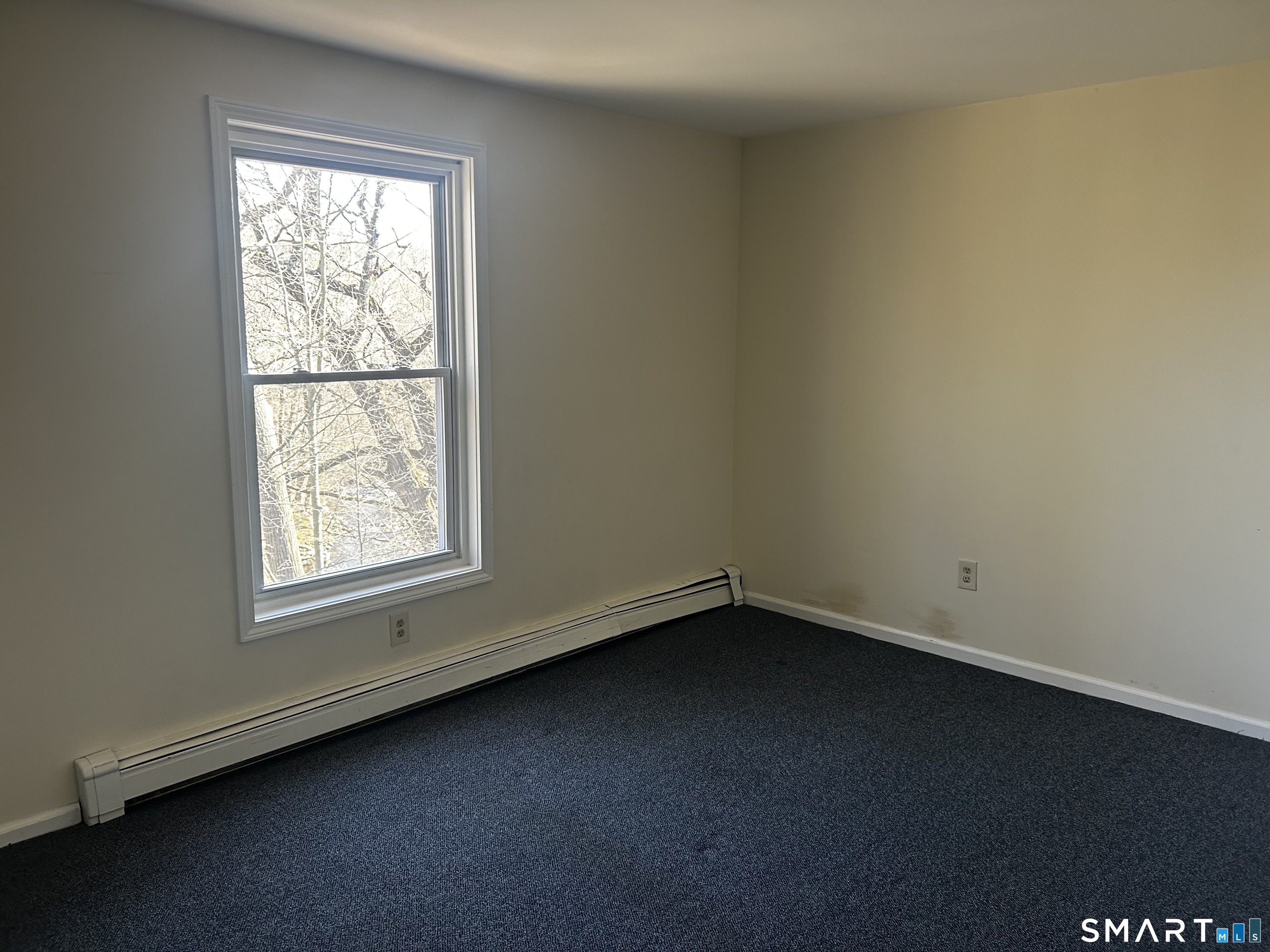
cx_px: 635
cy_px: 476
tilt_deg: -9.0
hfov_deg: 67.3
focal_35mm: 26
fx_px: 954
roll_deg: -0.5
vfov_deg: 53.1
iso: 125
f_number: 1.5
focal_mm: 5.7
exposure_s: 1/113
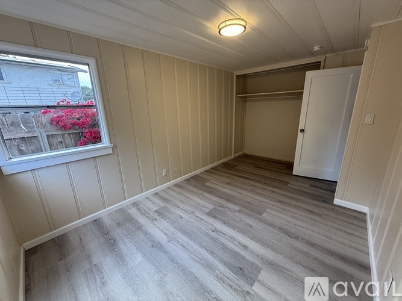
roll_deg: +1.6
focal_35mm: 14
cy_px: 150
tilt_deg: -15.6
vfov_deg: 85.7
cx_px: 201
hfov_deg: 102.1
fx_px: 163
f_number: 2.2
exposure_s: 1/120
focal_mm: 2.22
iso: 200
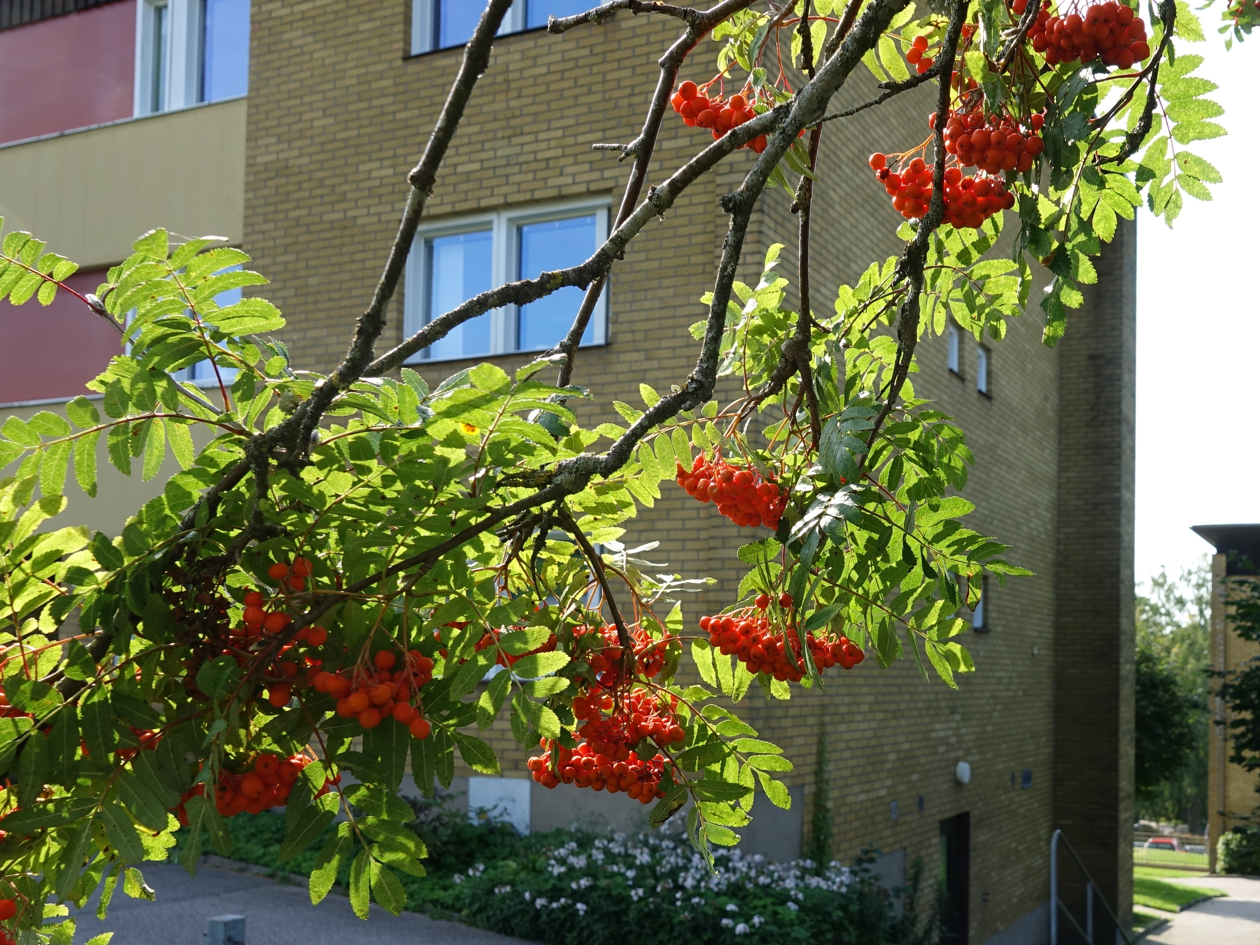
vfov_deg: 53.1
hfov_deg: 67.2
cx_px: 578
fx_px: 946
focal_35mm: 26
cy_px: 472
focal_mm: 8.82
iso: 100
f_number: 4
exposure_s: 1/250
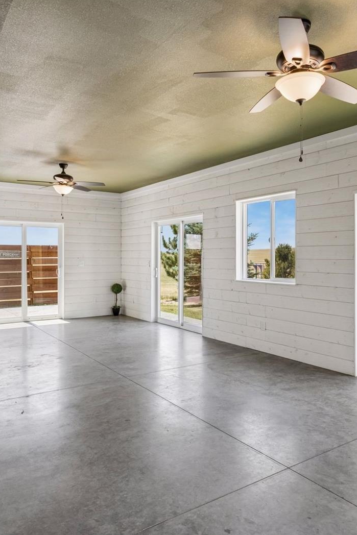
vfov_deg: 63.7
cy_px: 266
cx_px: 216
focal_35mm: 29
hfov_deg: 44.7
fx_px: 431
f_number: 9
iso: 400
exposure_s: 1/50
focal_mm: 19
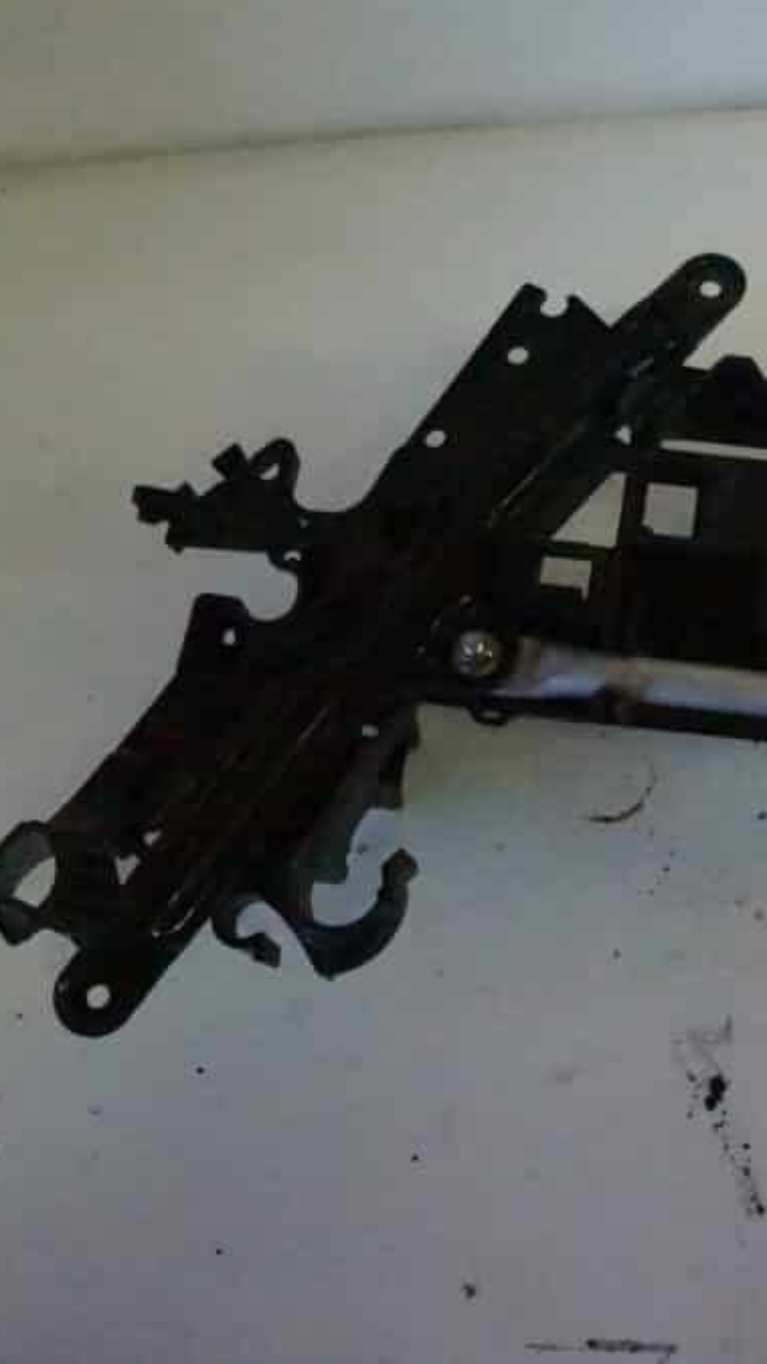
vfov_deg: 47.4
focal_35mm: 43
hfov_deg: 26.3
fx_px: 1555
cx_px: 767
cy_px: 685
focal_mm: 18
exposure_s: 1/1250
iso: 16000
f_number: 3.5
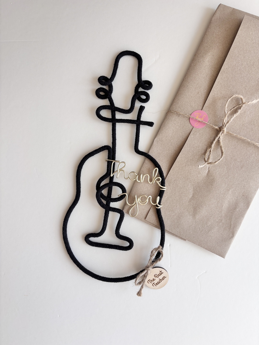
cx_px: 130
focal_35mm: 26
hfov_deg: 53.1
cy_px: 172
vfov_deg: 67.3
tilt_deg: -87.9
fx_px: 259
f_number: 1.6
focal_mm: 5.96
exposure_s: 1/174
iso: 40
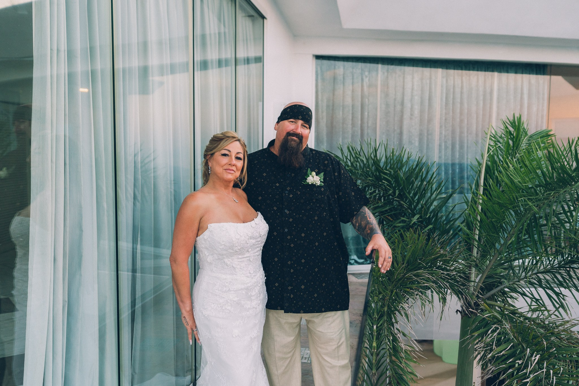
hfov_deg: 54.4
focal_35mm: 35
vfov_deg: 37.8
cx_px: 290
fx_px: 563
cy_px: 193
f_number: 2.8
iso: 640
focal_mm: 35
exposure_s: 1/250
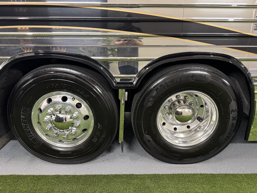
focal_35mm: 24
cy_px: 96
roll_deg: -0.3
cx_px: 128
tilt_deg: -19.5
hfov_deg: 71.6
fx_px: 178
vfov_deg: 56.8
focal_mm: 6.76
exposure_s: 1/60
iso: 500
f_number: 1.78
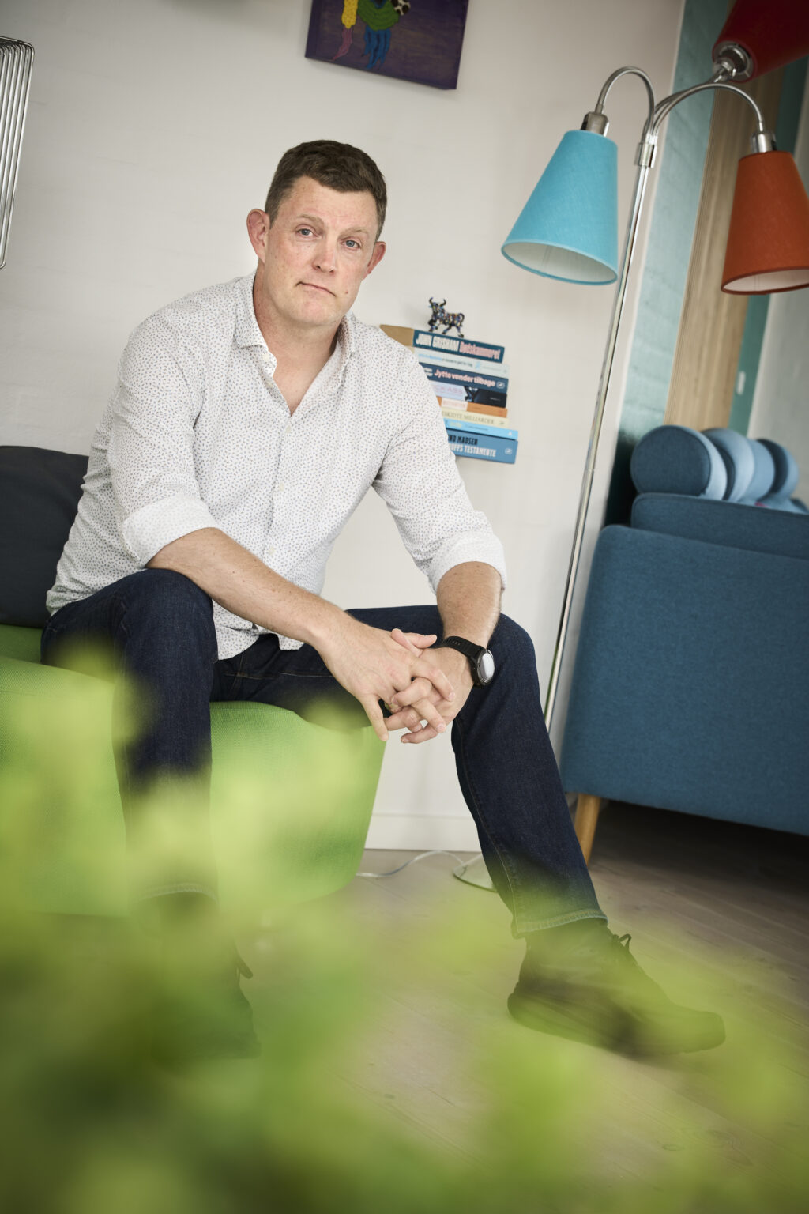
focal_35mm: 70
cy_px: 607
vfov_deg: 28.8
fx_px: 2359
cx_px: 404
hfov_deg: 19.5
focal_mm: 70
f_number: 4.5
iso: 250
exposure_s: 1/80
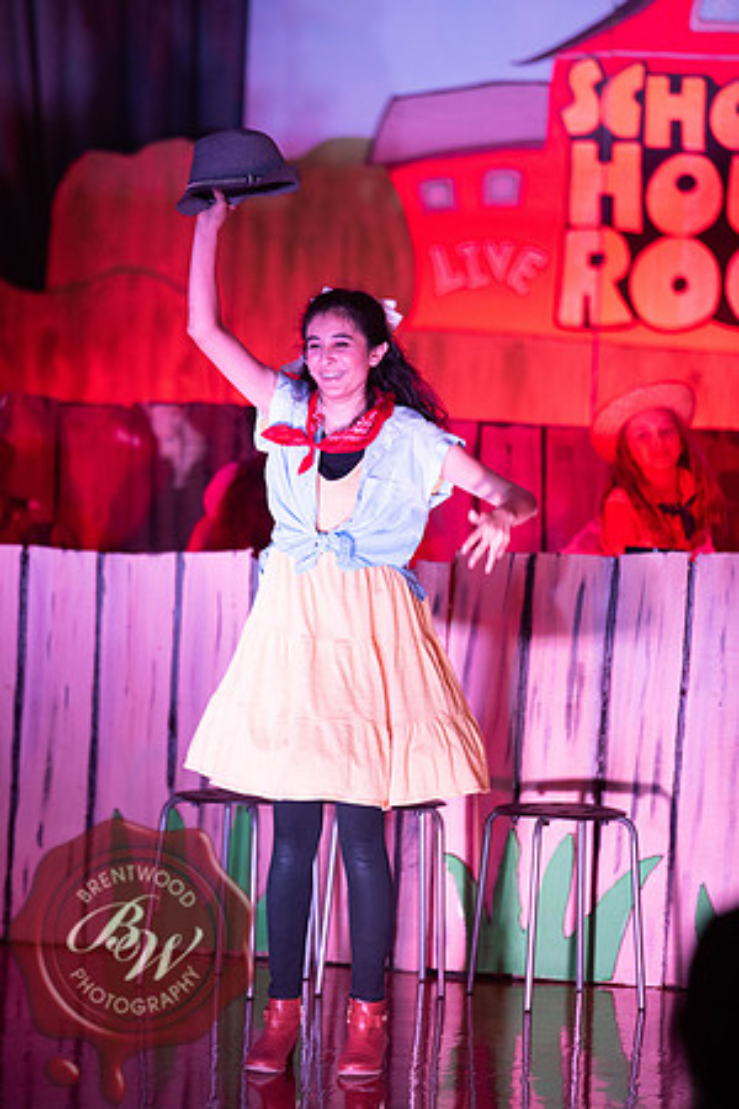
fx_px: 6158
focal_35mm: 200
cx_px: 370
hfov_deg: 6.9
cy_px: 554
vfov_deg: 10.3
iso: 1600
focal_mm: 200
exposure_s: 1/200
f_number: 2.8
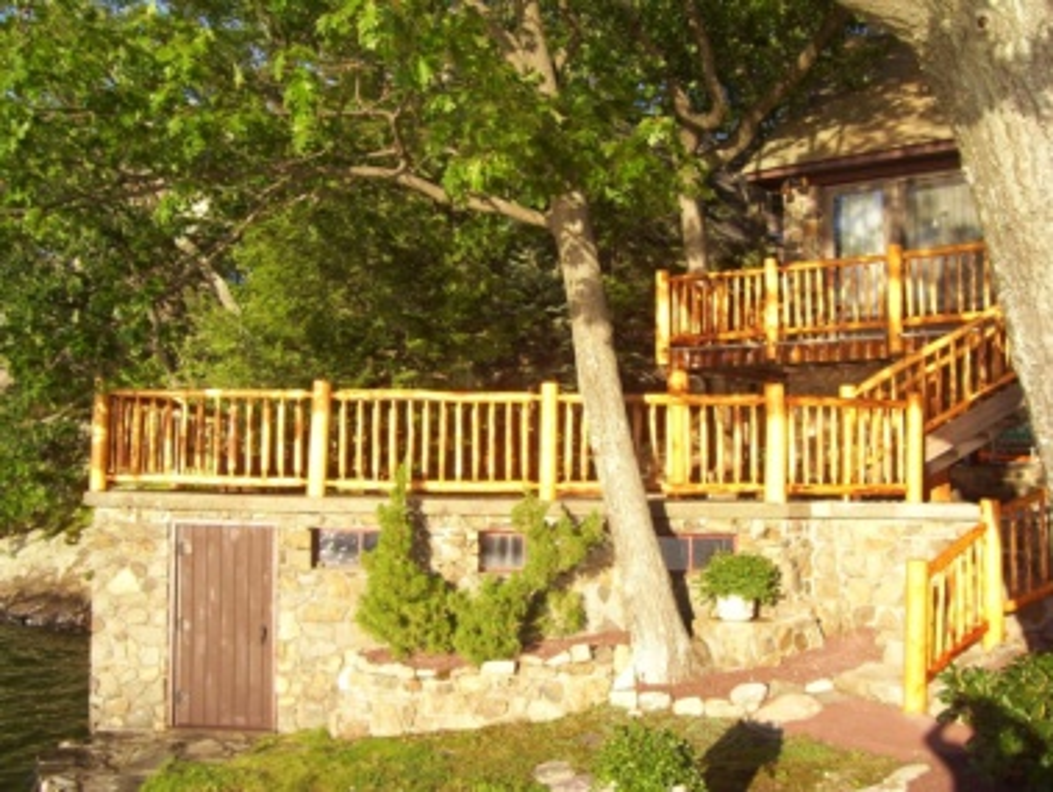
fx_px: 1096
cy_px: 396
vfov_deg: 39.7
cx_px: 526
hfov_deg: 51.3
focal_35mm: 36
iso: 80
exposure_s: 1/250
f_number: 4.8
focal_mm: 6
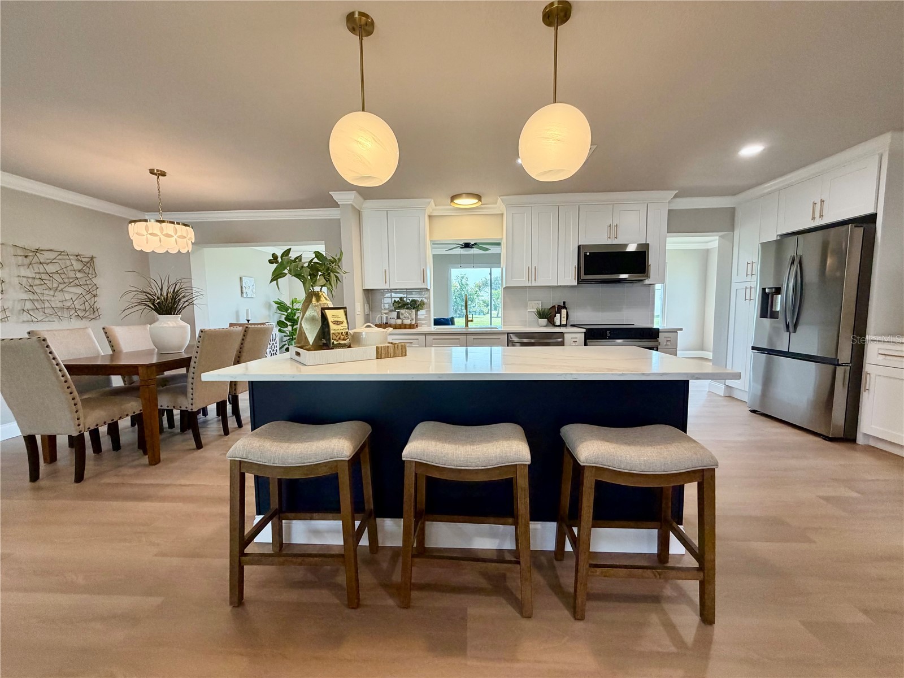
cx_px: 452
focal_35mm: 14
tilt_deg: -5.4
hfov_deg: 102.1
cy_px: 339
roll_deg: +0.8
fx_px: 366
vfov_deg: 85.7
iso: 250
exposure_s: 1/120
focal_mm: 2.22
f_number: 2.2
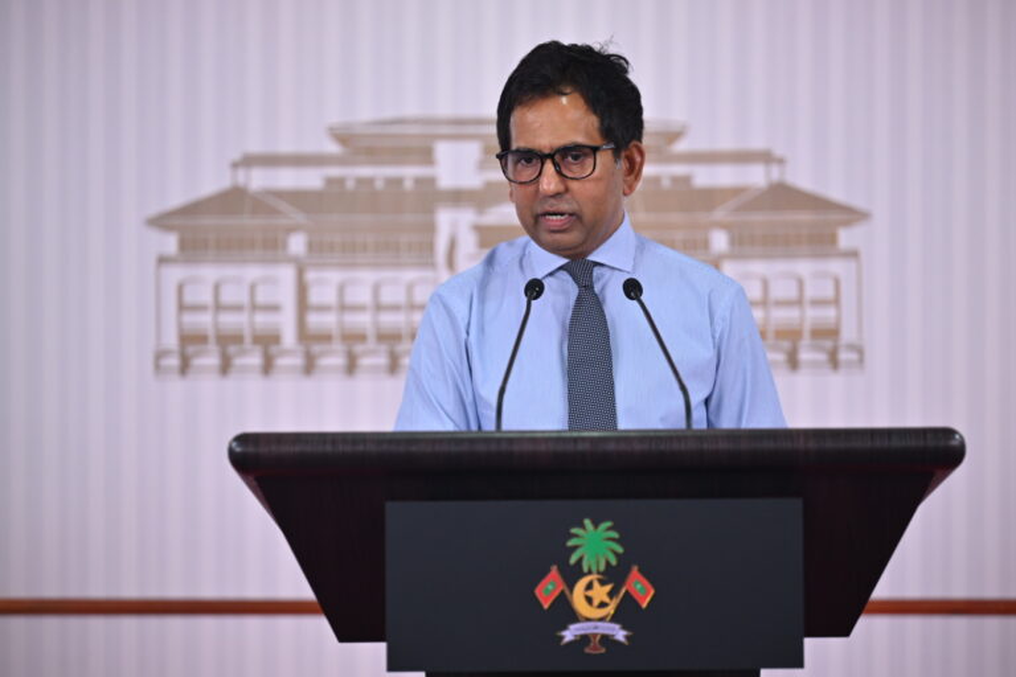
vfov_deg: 8.3
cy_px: 338
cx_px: 508
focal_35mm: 165
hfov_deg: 12.5
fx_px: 4656
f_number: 2.8
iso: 1000
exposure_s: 1/250
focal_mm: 165
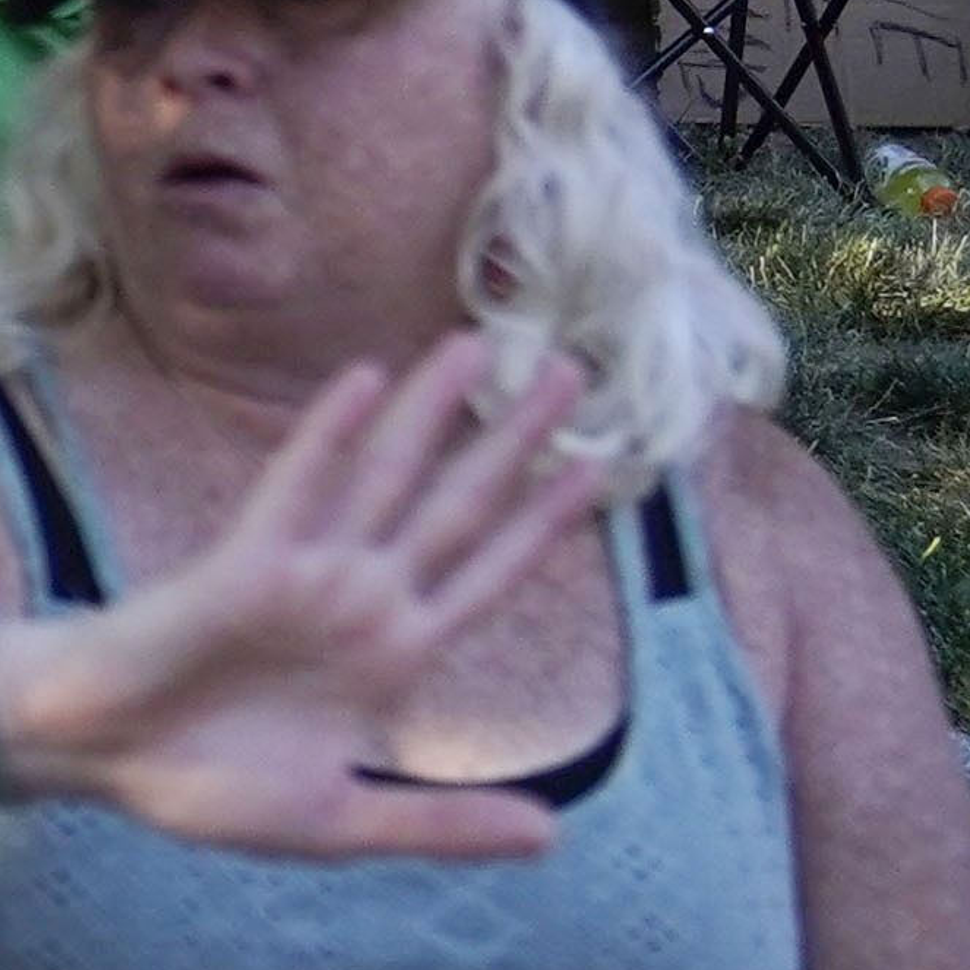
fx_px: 5707
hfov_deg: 7.7
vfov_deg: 9.7
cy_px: 84
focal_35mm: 180
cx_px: -2440
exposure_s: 1/2000
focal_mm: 24
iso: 400
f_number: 2.8
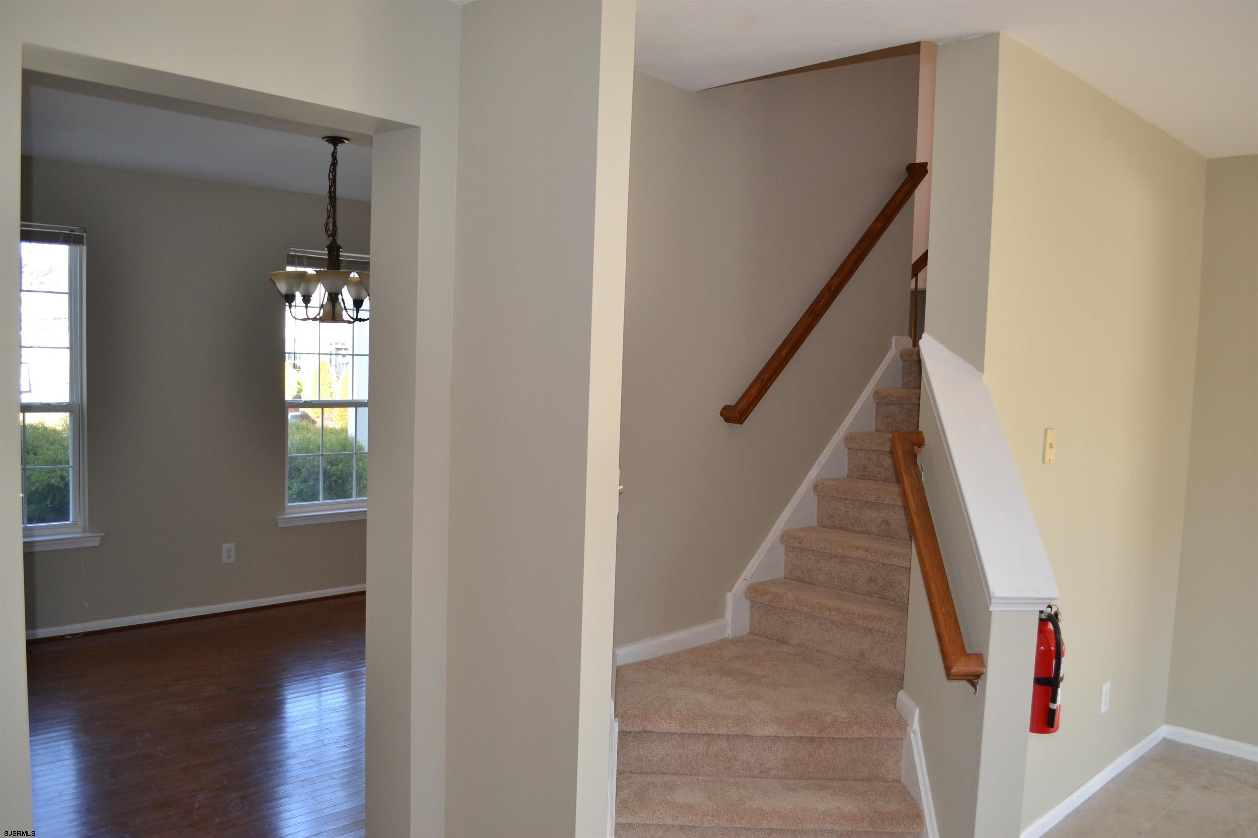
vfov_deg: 47.9
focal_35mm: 27
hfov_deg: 67.4
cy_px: 419
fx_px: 943
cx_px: 629
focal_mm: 18
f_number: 4
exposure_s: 1/125
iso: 400
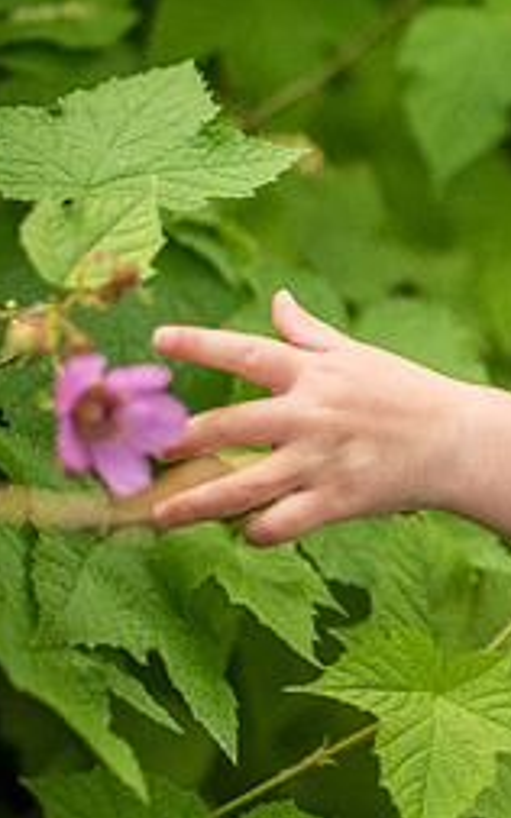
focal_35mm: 117
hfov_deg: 10.6
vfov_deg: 17.8
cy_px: 361
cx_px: 899
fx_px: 2609
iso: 200
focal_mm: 50
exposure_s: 1/640
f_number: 2.2
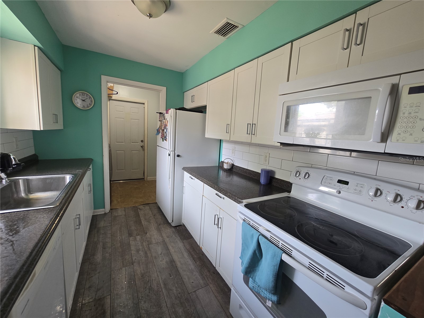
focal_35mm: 13
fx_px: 159
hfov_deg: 106.2
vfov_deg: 89.9
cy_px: 159
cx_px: 212
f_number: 2.2
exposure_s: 1/60
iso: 125
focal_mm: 2.2
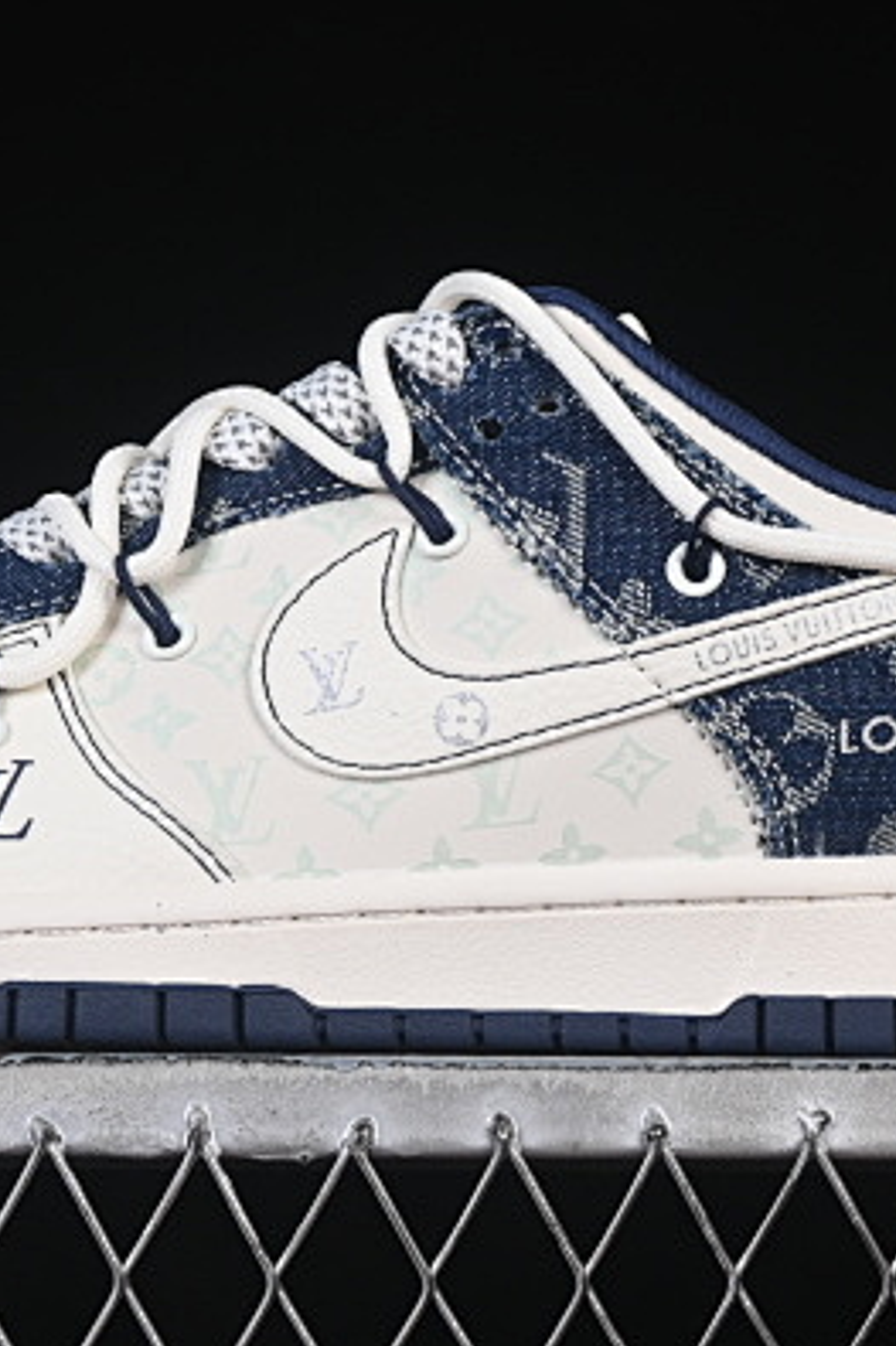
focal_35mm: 152
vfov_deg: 13.5
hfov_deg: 9.0
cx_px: 347
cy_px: 496
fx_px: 5679
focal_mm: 50
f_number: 8
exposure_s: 1/80
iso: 160
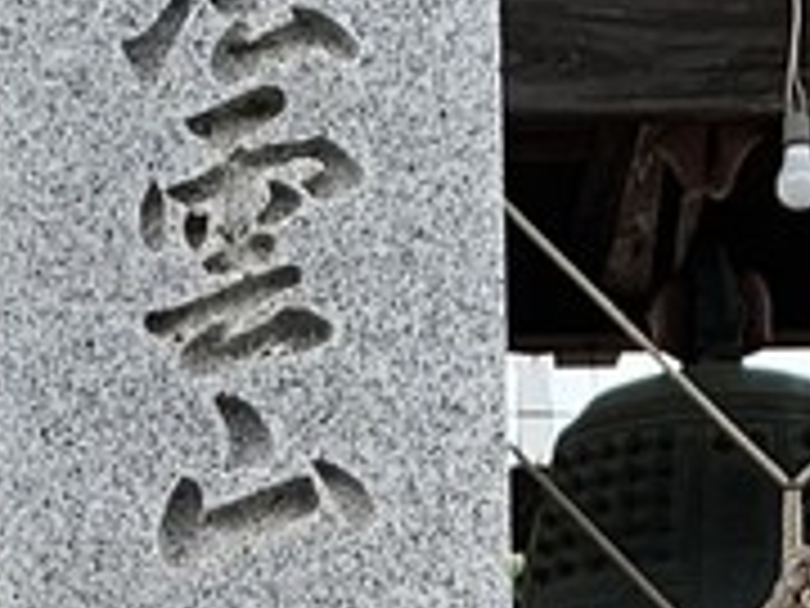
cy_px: 1869
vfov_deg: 7.5
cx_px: 342
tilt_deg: -4.3
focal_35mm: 173
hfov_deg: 11.4
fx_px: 4048
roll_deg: +1.5
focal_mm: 4.25
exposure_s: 1/136
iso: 25
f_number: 1.8
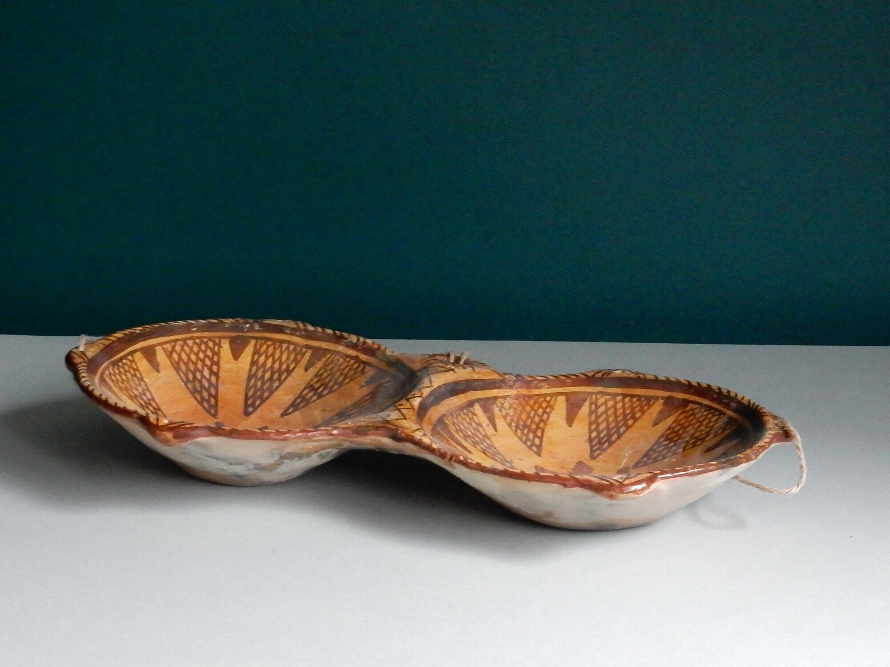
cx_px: 445
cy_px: 334
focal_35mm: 60
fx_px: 1543
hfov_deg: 32.2
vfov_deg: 24.4
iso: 800
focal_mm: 10.7
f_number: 4.5
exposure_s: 1/5
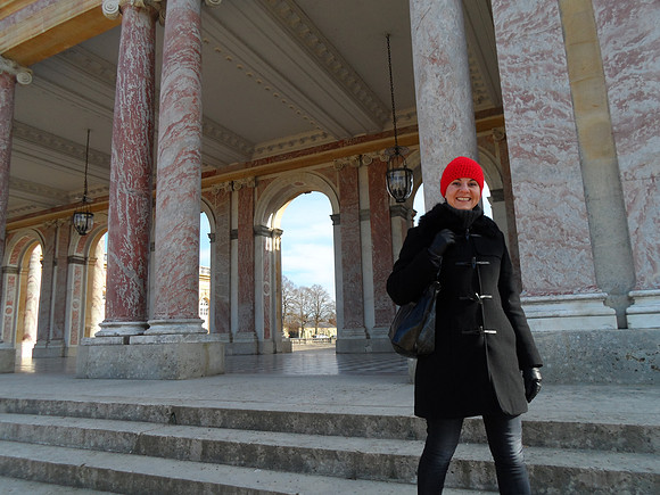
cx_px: 330
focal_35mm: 25
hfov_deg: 69.4
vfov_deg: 54.9
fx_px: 477
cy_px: 248
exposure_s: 1/750
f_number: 2.5
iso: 80
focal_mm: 4.5
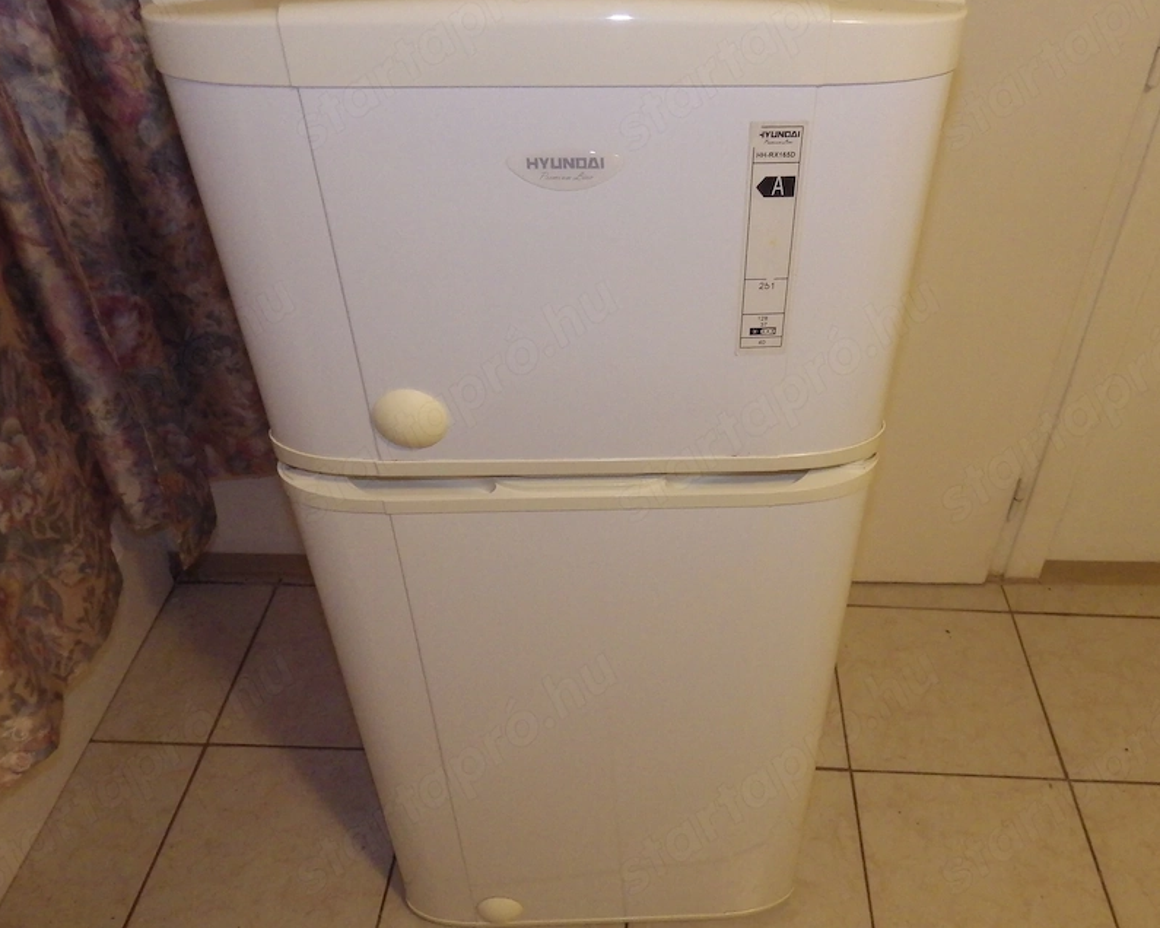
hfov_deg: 63.9
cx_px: 646
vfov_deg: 53.1
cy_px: 426
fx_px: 927
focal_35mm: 27
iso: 500
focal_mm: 4
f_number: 3.1
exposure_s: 1/20
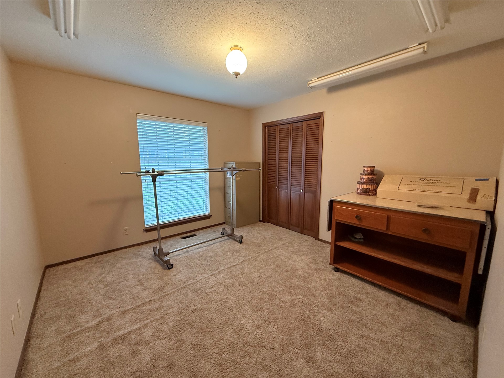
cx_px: 252
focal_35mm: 14
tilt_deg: -8.4
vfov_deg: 85.7
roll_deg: +0.2
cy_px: 189
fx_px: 204
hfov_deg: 102.1
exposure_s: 1/60
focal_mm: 2.22
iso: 320
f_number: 2.2
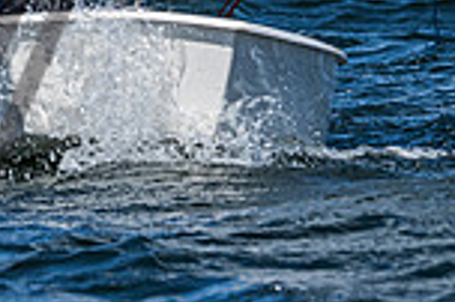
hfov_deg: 2.2
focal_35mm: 923
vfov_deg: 1.5
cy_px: -87
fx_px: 11653
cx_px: -157
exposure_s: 1/1250
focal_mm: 190
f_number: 9
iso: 320
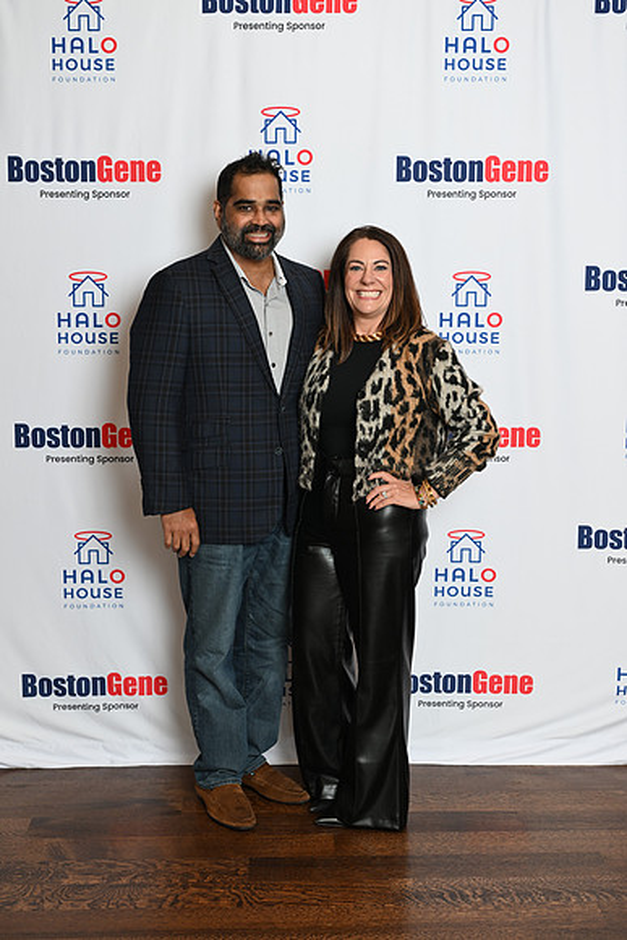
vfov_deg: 39.6
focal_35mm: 50
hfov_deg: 27.0
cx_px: 314
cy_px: 470
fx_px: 1305
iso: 200
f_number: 3.5
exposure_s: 1/60
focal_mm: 50
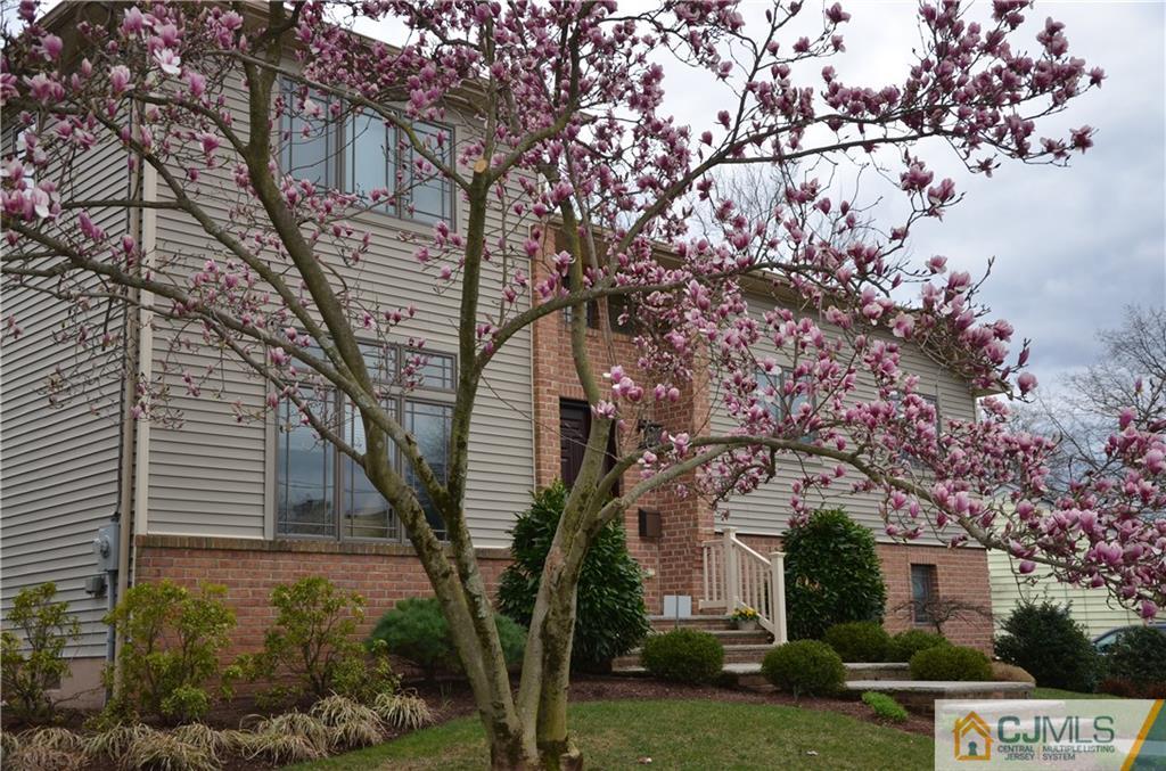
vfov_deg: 34.0
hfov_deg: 49.7
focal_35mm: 39
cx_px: 583
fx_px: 1260
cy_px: 386
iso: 100
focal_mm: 26
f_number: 4
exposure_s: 1/250
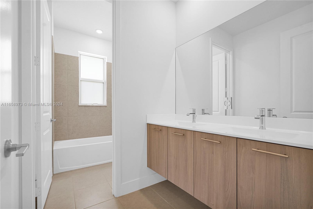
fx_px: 139
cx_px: 156
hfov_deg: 96.7
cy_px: 104
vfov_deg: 73.7
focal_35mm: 16
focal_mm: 16
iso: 200
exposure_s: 1/25
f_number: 8
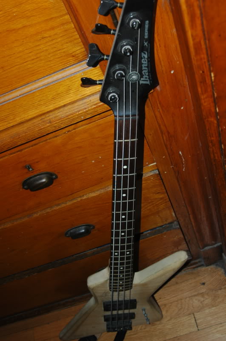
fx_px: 396
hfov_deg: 31.8
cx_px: 113
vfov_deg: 46.4
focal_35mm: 42
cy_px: 170
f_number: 6.7
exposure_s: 1/125
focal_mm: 28
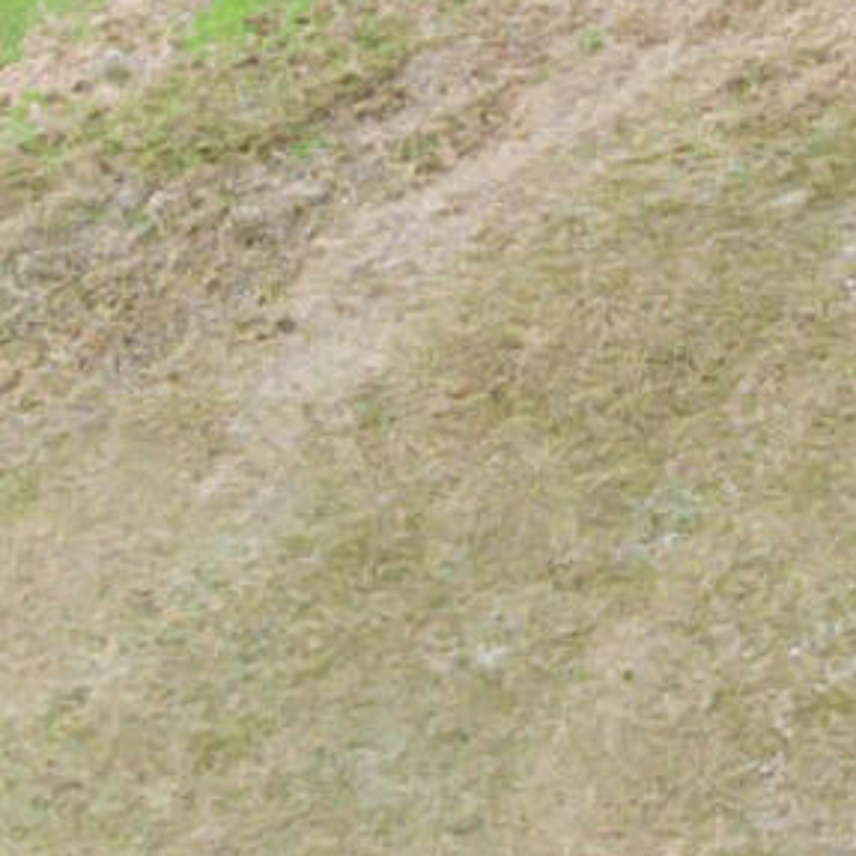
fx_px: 6714
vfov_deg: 6.8
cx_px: 632
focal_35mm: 240
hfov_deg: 7.3
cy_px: -1336
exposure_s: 1/180
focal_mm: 4.73
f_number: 2.2
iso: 100
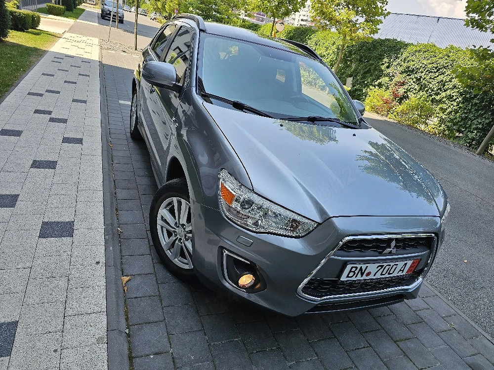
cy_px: 185
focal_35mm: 23
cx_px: 247
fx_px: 328
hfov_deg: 73.9
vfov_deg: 58.9
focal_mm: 6.3
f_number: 1.7
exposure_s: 1/370
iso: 25
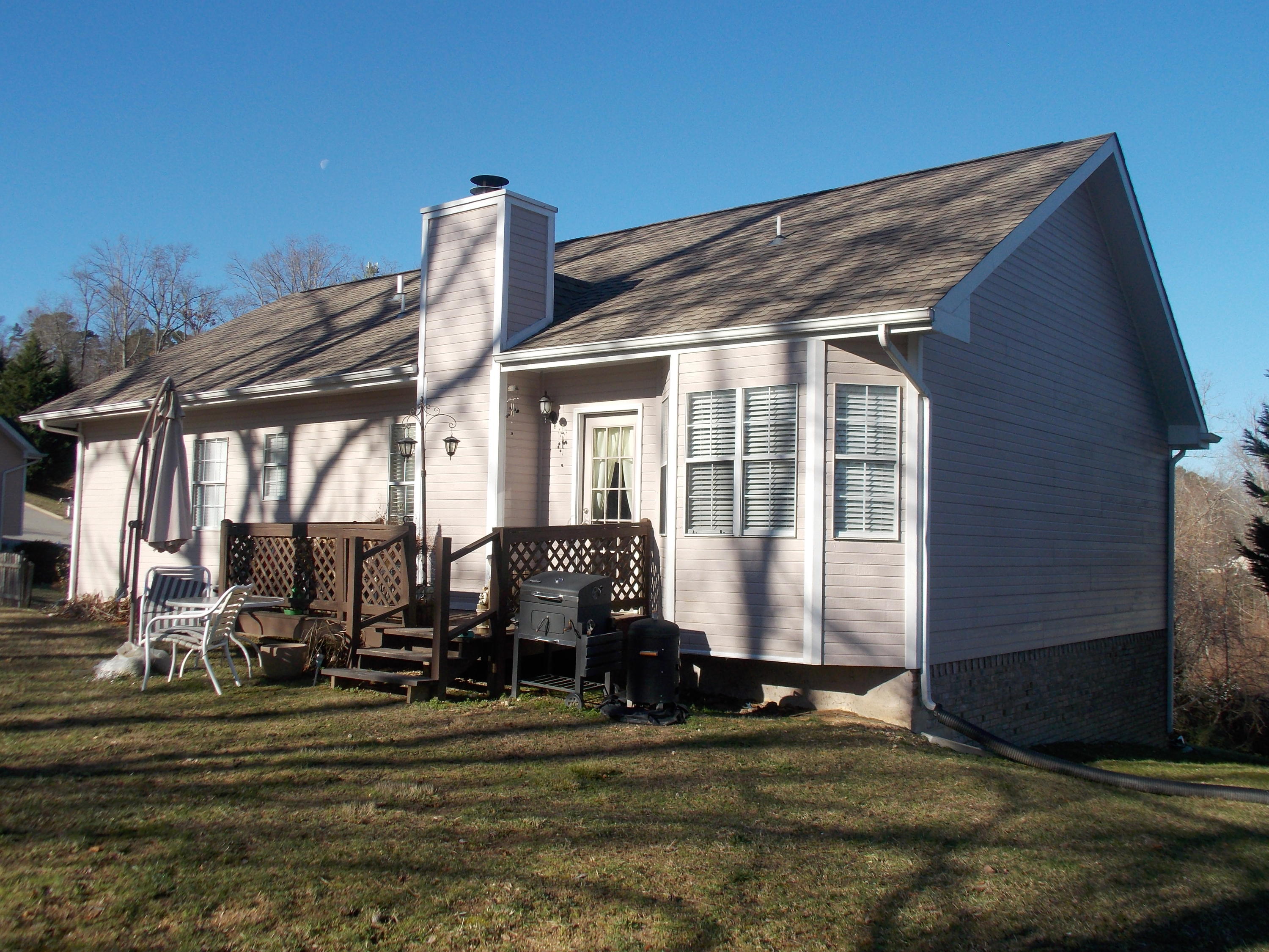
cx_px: 634
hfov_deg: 60.0
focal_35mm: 30
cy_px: 476
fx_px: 1100
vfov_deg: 46.8
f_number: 3.3
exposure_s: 1/800
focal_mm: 5.3
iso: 80
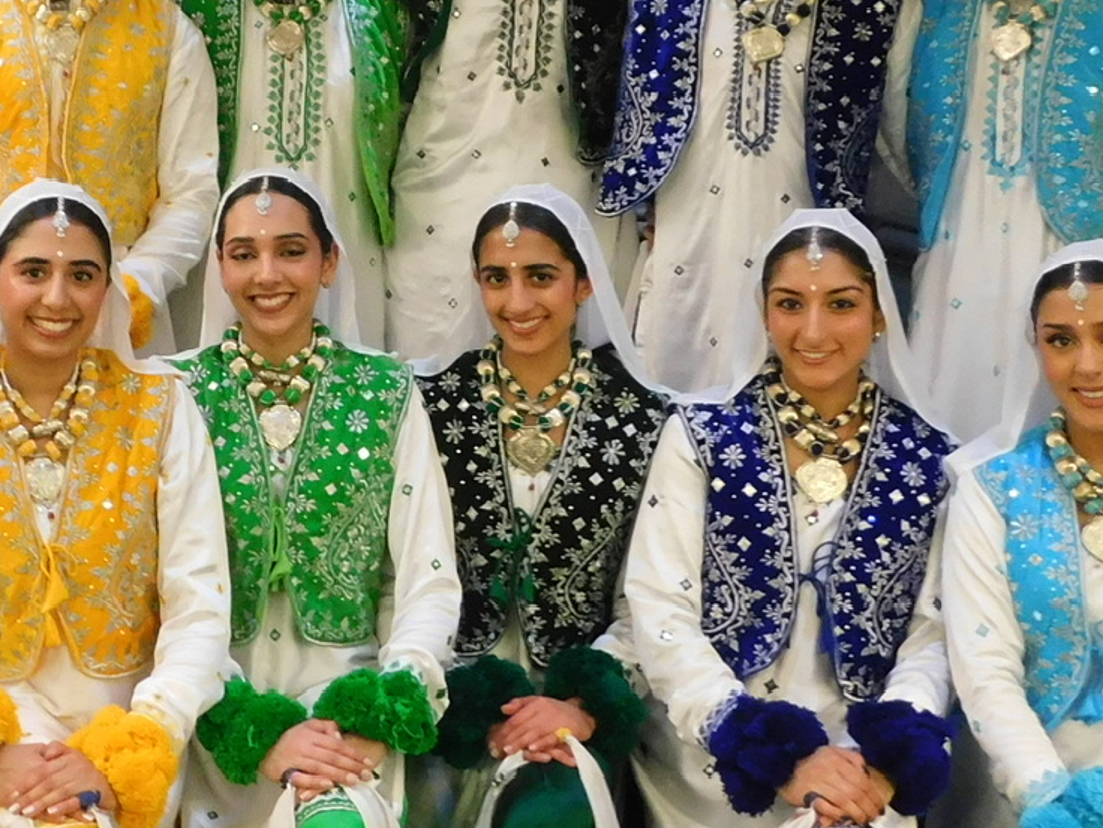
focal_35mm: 64
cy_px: 228
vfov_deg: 22.8
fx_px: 2039
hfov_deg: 29.2
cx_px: 148
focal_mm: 4
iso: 400
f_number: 3
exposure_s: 1/15
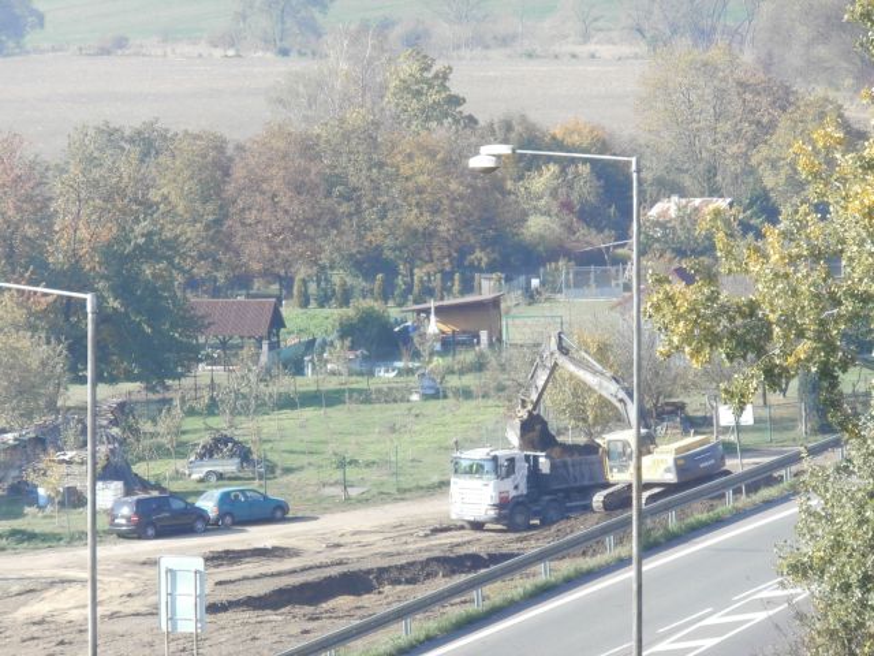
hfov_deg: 8.2
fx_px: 6060
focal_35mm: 240
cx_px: 437
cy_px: 328
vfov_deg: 6.2
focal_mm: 42
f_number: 5.8
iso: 200
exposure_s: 1/200
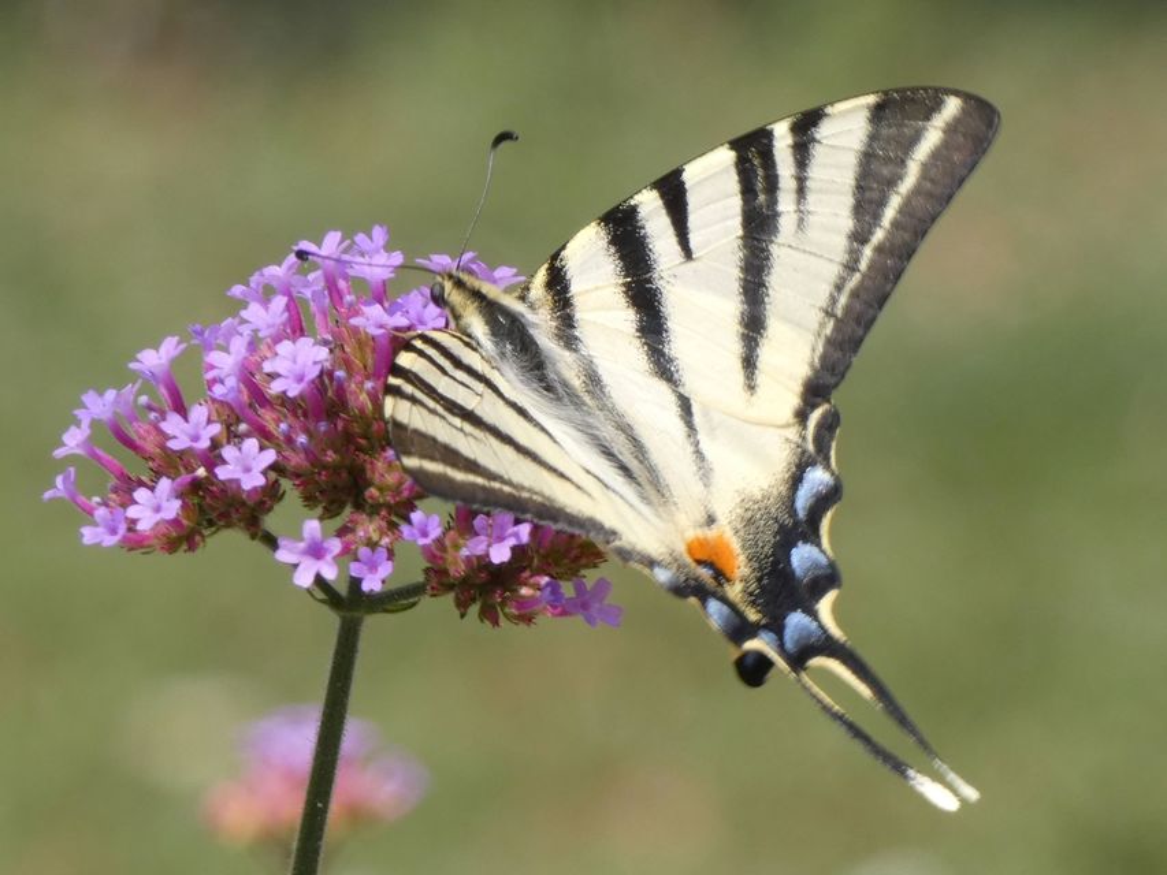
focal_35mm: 339
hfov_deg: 5.8
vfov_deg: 4.4
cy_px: 438
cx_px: 584
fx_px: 11430
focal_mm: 60.8
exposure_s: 1/125
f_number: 5.6
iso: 80
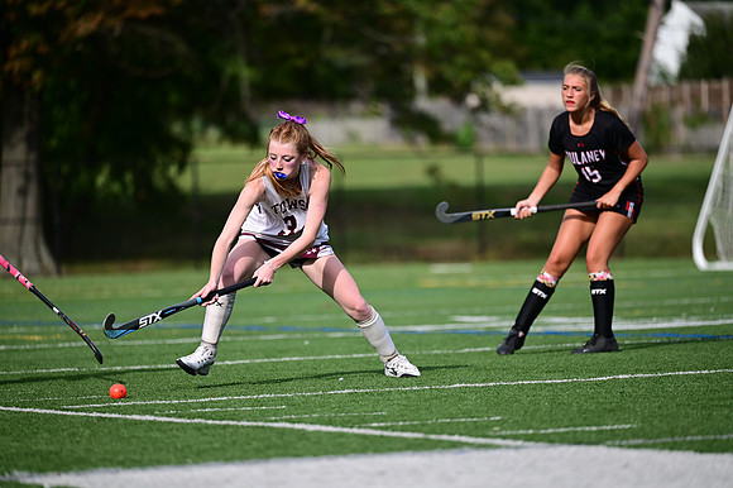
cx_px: 366
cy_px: 244
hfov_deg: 10.3
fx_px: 4070
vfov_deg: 6.9
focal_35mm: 200
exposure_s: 1/1250
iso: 100
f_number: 2.8
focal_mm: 200
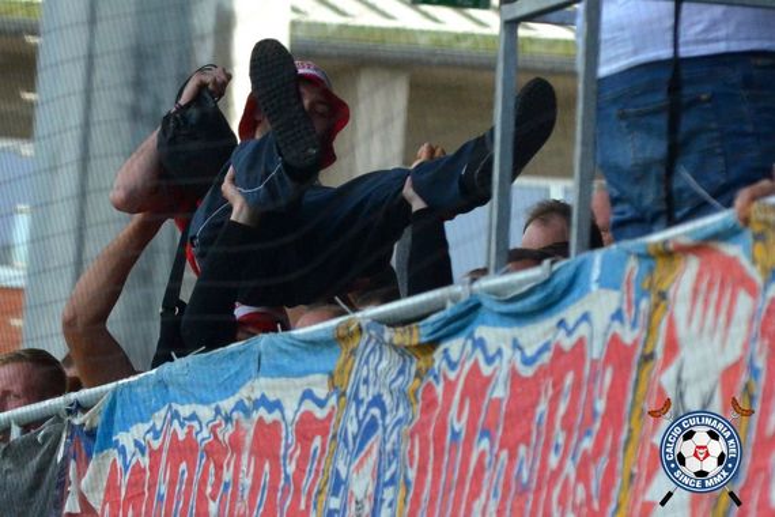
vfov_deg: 4.6
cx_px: 388
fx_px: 6458
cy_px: 258
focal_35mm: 300
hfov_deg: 6.9
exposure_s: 1/2000
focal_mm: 200
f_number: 7.1
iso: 2000
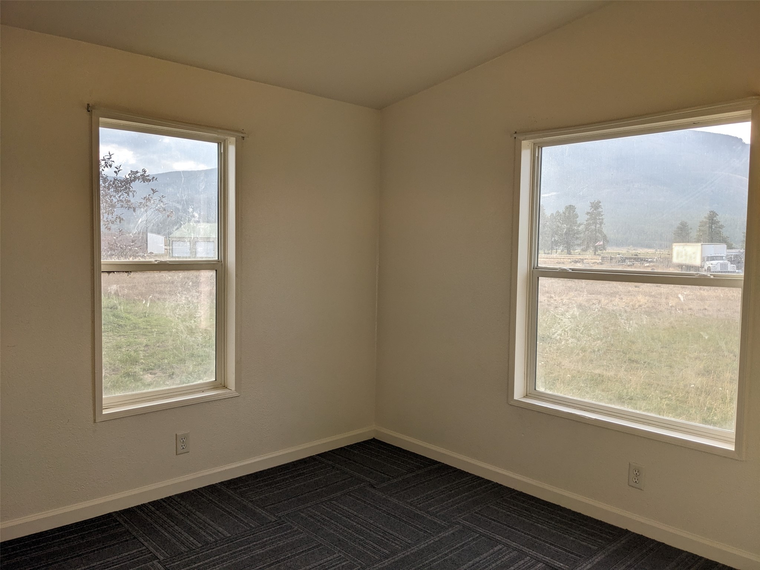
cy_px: 285
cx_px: 380
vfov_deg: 51.4
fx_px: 593
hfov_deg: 65.3
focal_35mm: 27
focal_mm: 4.38
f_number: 1.73
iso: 33
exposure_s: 1/499
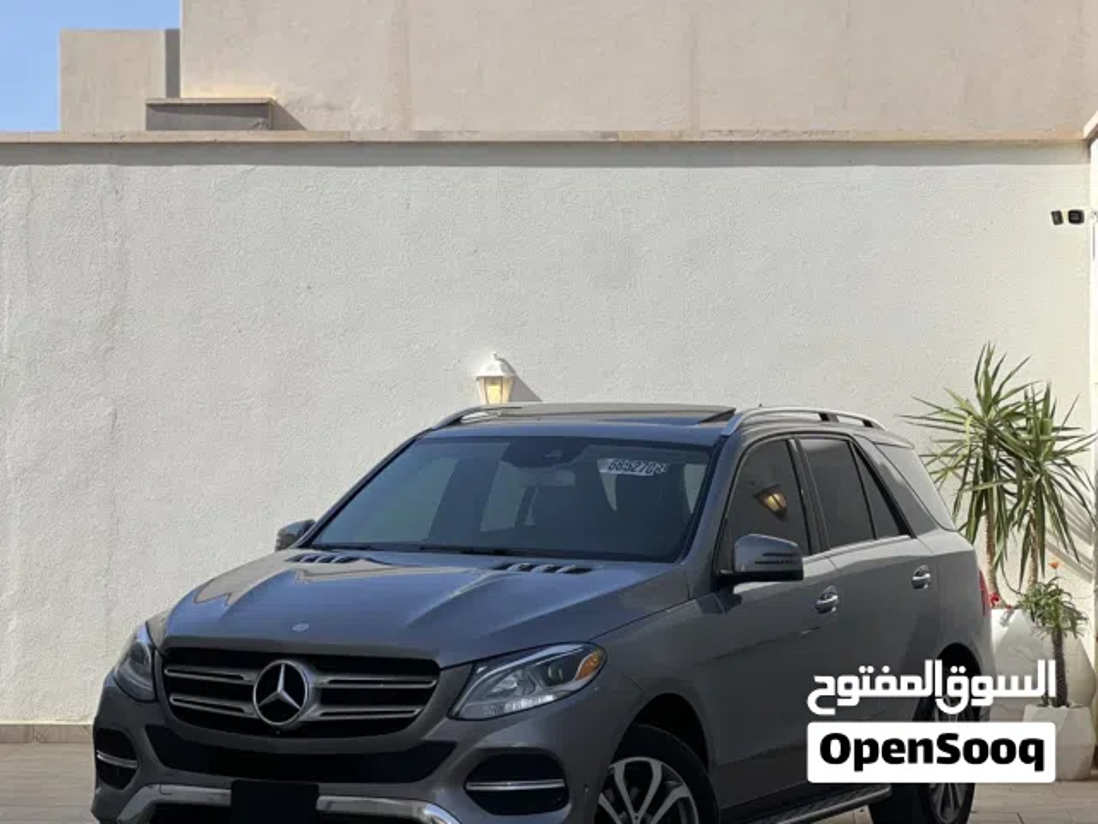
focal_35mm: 77
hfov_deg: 25.3
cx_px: 549
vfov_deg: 19.1
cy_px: 412
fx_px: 2442
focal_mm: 9
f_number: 2.8
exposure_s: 1/769
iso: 32
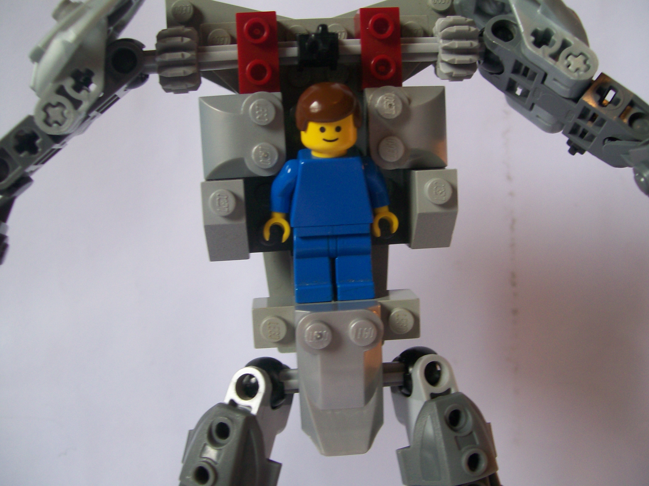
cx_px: 324
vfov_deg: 39.7
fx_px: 675
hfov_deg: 51.4
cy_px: 243
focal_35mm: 36
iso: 80
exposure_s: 1/66.4
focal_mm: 6
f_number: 2.7
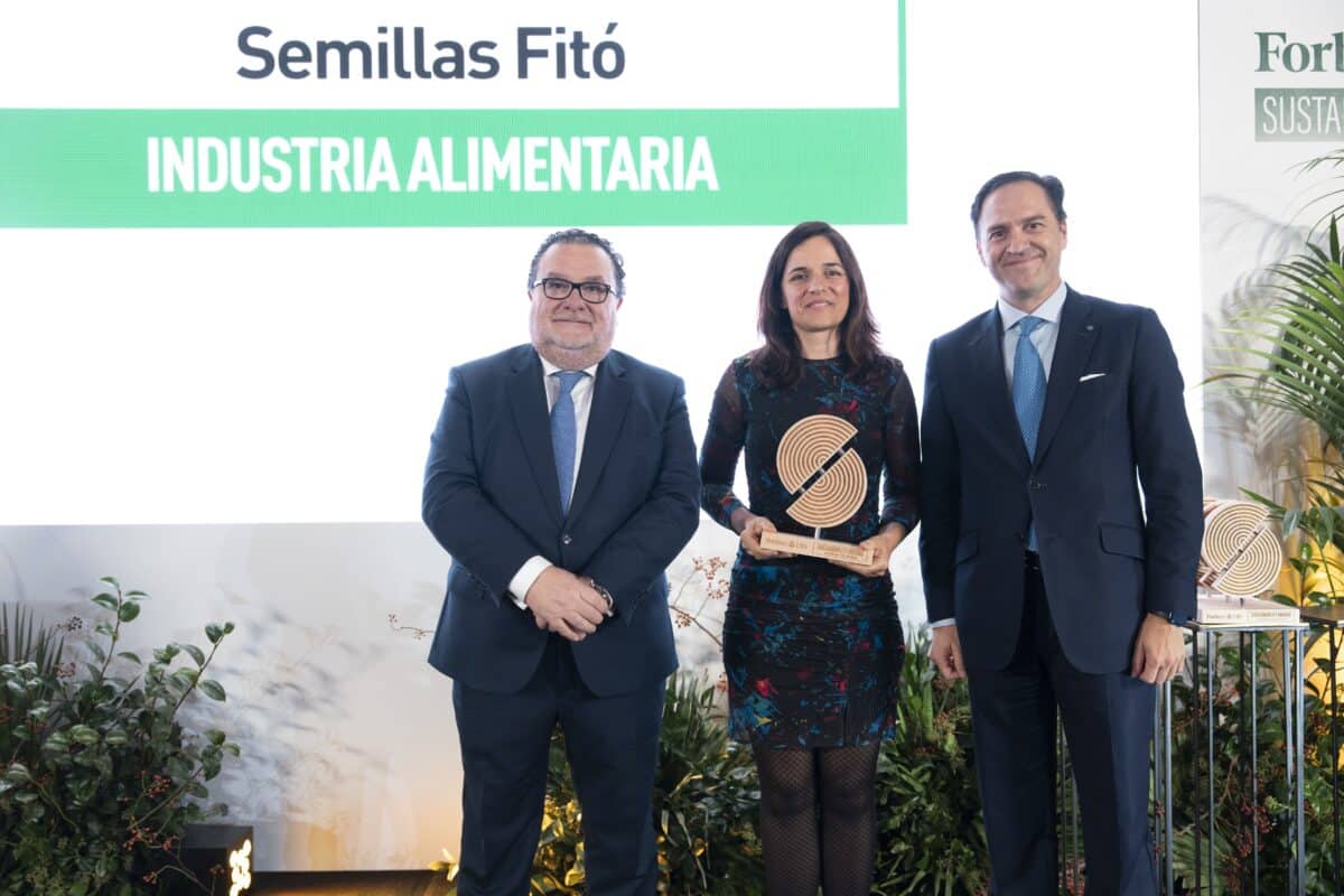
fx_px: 1232
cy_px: 448
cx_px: 672
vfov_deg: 40.0
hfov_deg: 57.2
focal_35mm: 33
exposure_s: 1/320
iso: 1600
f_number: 2.8
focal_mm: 33
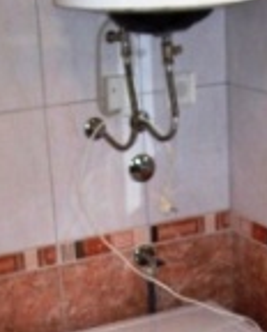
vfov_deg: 19.1
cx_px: 177
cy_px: 317
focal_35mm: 98
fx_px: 964
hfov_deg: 15.7
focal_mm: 6
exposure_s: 1/64
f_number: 2.7
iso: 80
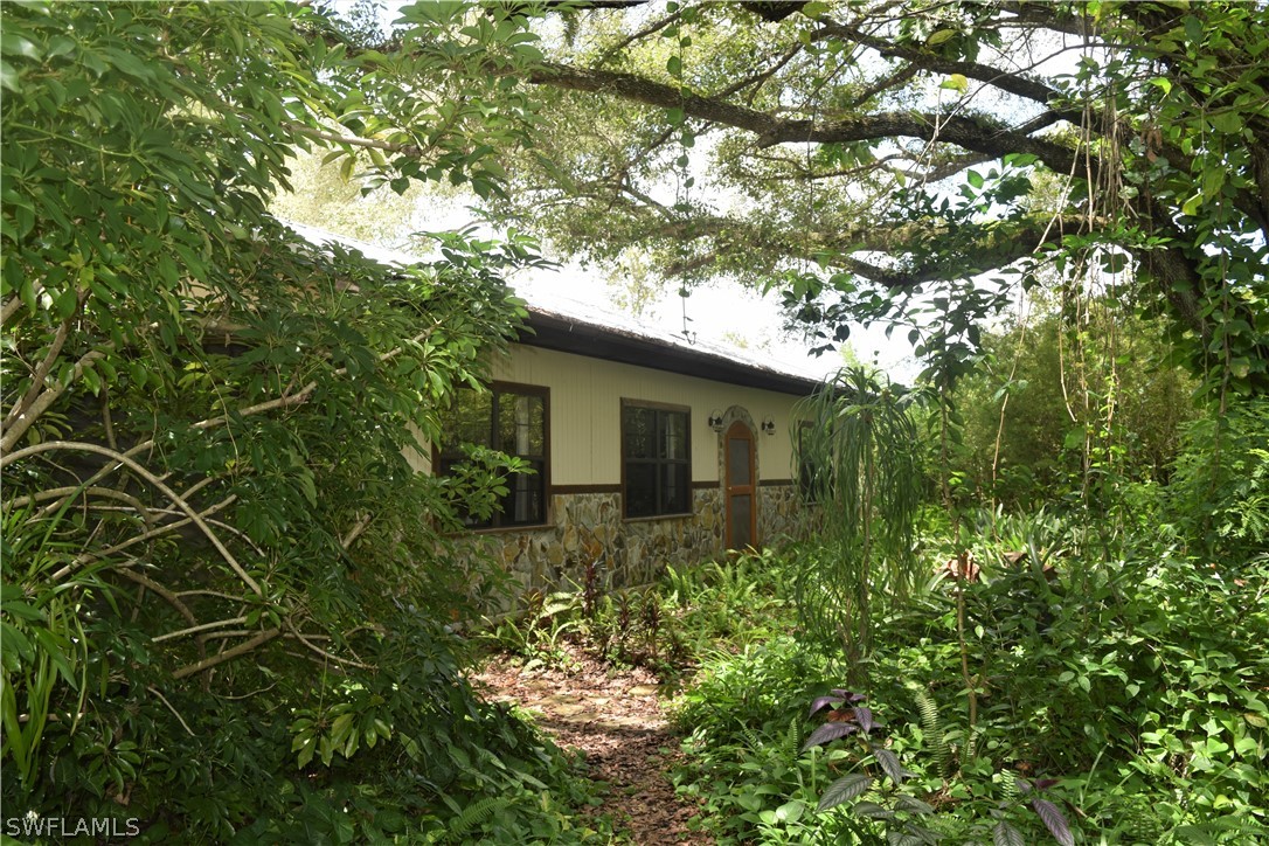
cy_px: 423
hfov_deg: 59.5
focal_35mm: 32
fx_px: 1110
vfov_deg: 41.7
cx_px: 634
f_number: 5.6
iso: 160
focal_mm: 21
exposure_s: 1/125
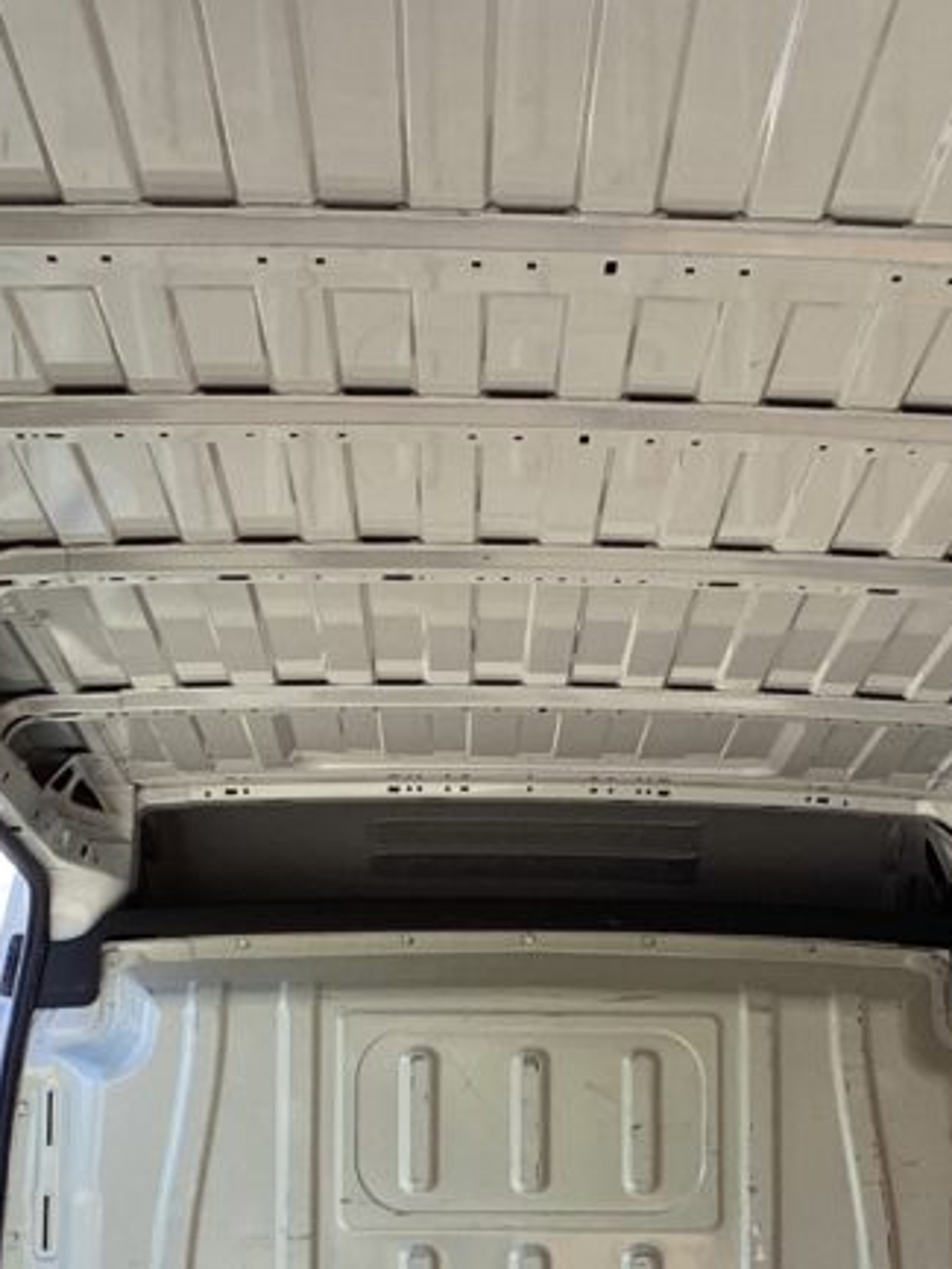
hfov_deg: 19.3
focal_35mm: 76
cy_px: 1013
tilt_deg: +6.1
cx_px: 662
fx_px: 2785
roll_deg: -0.1
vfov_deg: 25.2
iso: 25
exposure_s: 1/126
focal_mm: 3.3
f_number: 2.4
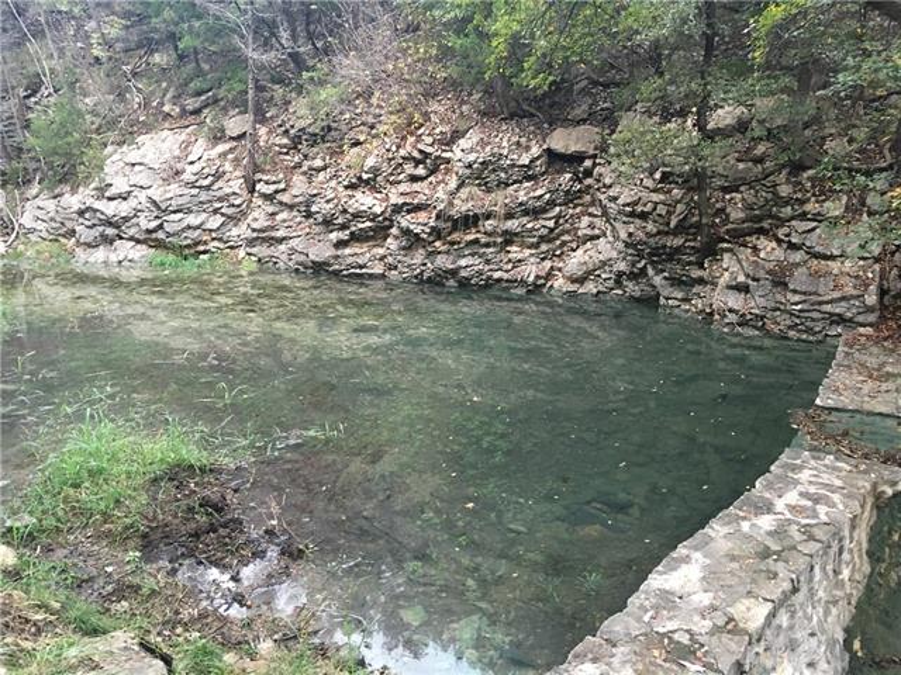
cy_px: 338
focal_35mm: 29
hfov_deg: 61.7
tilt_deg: -16.0
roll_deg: +2.2
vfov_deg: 48.2
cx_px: 450
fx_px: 755
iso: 100
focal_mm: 4.15
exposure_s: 1/30
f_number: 2.2
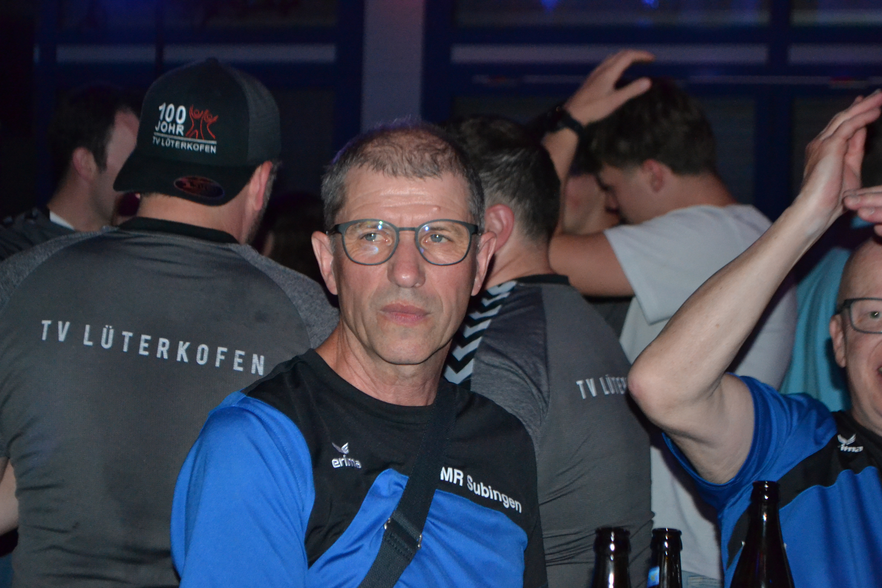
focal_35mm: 82
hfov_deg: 24.6
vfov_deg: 16.6
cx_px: 441
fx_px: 2021
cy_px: 294
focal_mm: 55
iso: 3200
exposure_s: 1/60
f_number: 5.6
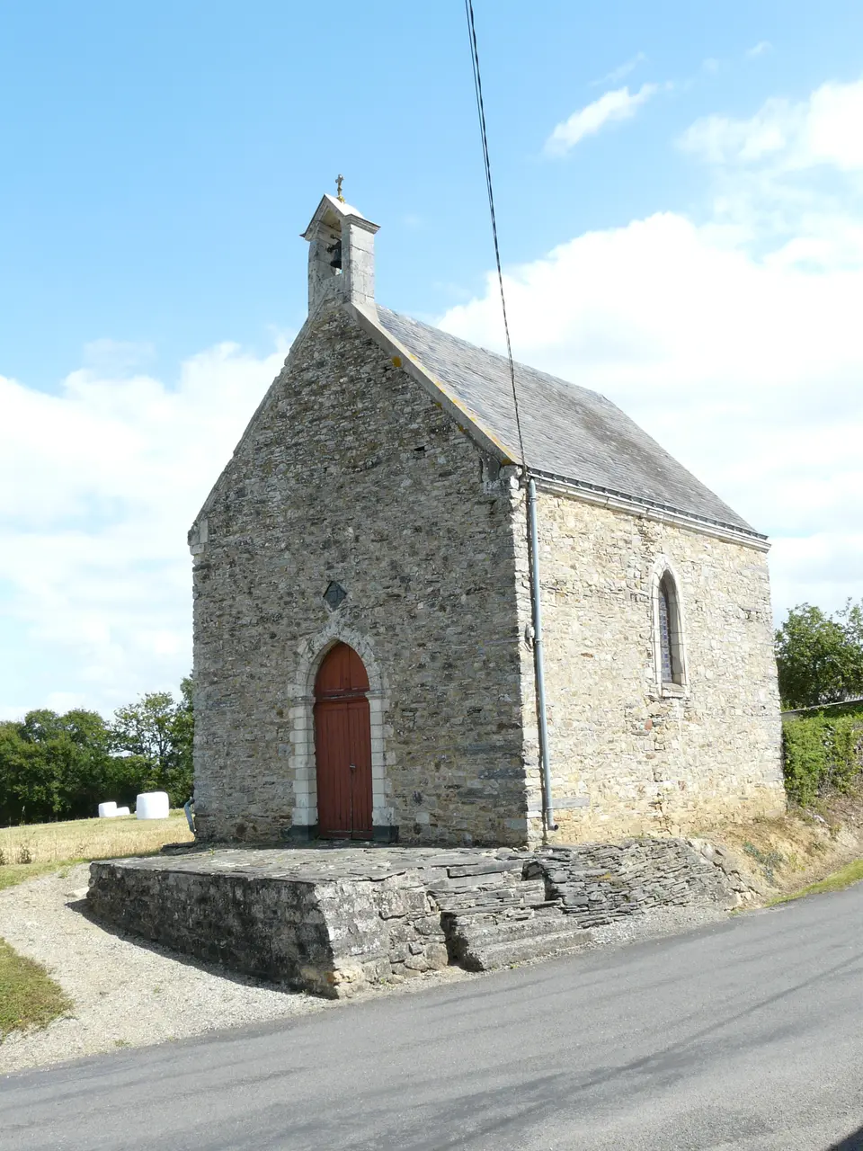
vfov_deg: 50.1
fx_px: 1230
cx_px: 432
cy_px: 576
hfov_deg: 38.7
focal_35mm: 37
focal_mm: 6
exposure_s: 1/200
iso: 100
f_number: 5.6
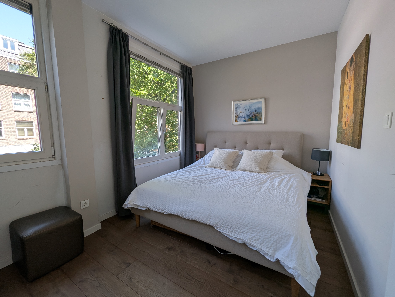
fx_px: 149
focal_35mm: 13
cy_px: 148
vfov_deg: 90.1
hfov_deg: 106.1
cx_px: 198
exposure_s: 1/223
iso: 52
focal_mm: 1.95
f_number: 2.2
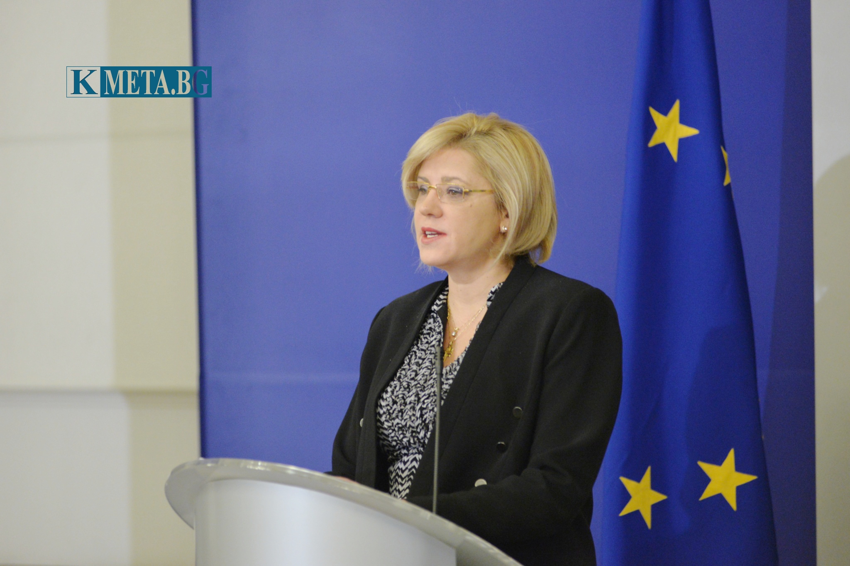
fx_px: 4721
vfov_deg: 6.9
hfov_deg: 10.3
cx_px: 425
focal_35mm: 200
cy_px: 283
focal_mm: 200
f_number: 3.2
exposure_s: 1/160
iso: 3200
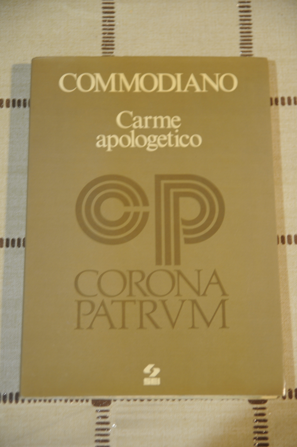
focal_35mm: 69
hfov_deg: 19.7
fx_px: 856
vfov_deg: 29.3
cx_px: 148
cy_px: 224
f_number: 2.8
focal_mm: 46
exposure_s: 1/10
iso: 200
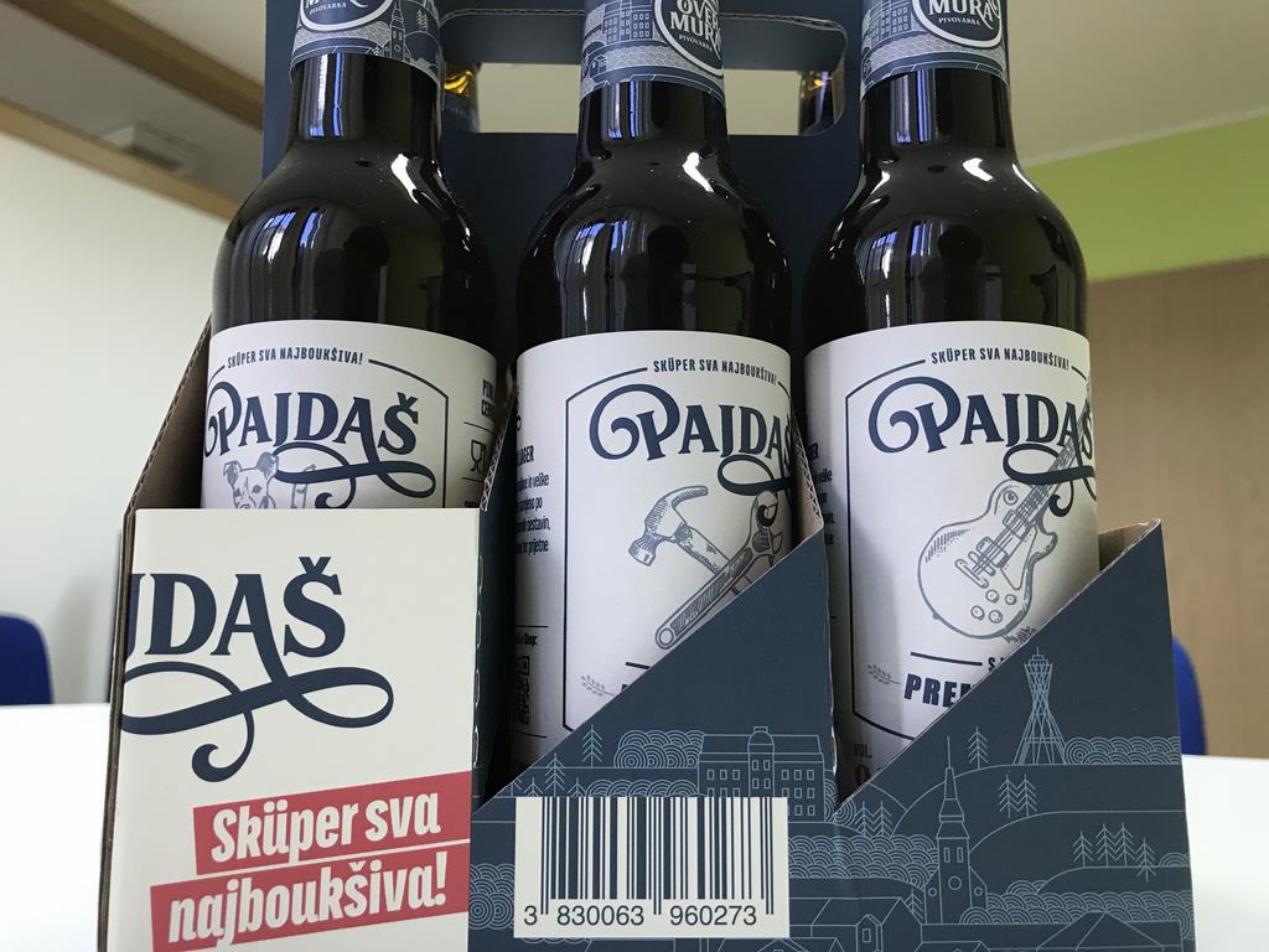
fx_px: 1026
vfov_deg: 49.7
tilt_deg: +7.6
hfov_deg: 63.4
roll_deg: -0.2
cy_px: 476
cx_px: 634
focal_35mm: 28
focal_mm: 3.99
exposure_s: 1/20
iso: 40
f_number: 1.8
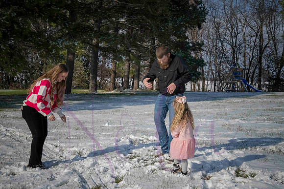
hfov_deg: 35.6
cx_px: 142
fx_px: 442
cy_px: 94
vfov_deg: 24.2
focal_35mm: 56
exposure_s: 1/2000
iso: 800
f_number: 13
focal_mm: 56
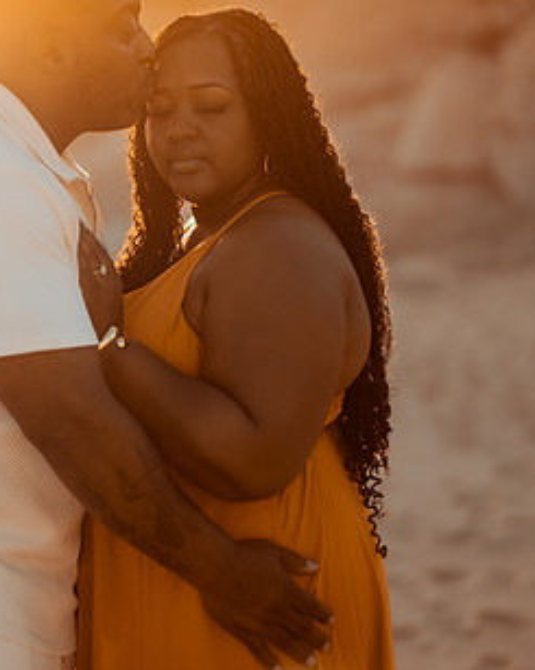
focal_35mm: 103
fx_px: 2042
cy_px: 300
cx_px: 98
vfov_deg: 18.6
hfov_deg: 14.8
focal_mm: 58
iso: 100
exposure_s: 1/4000
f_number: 1.4
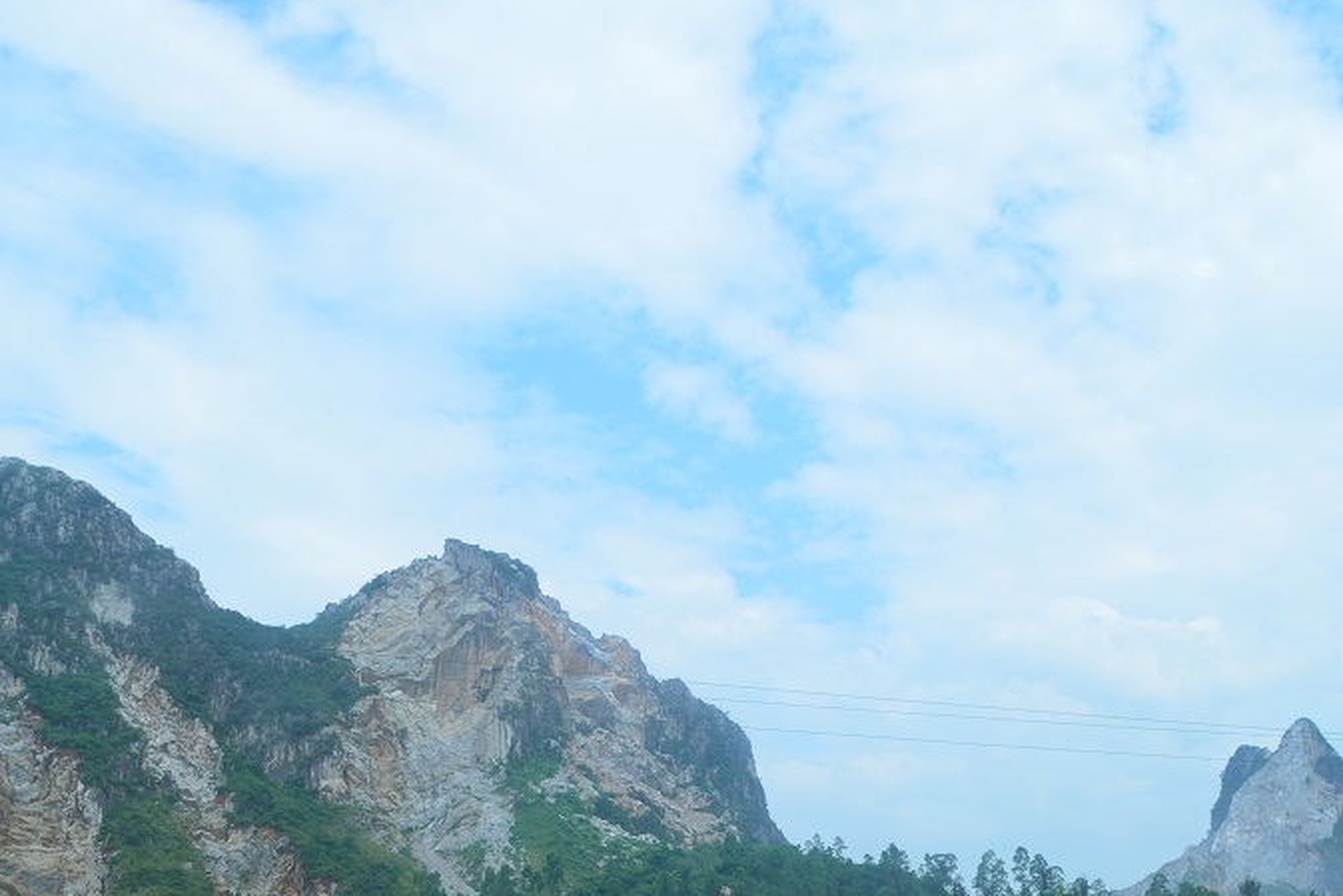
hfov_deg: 47.4
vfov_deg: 32.1
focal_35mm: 41
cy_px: 667
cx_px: 635
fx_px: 1530
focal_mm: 18
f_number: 8
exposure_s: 1/250
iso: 125
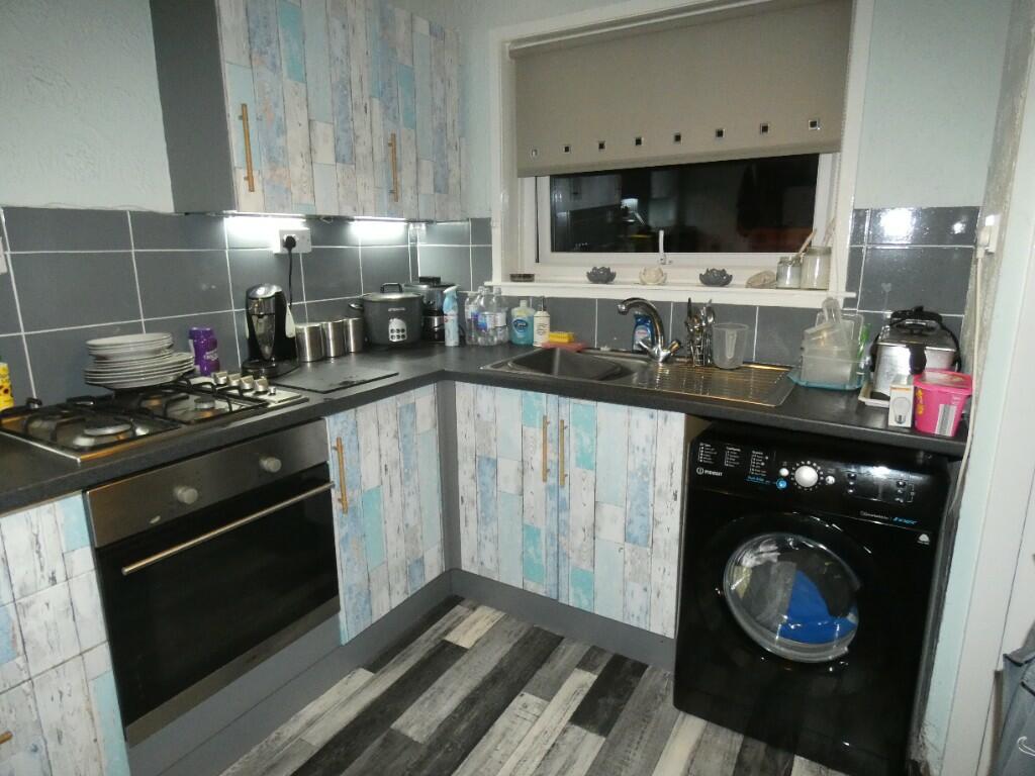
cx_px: 518
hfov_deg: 81.7
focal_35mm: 20
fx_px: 598
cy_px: 388
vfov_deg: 66.0
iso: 800
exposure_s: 1/60
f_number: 2.8
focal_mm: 3.6
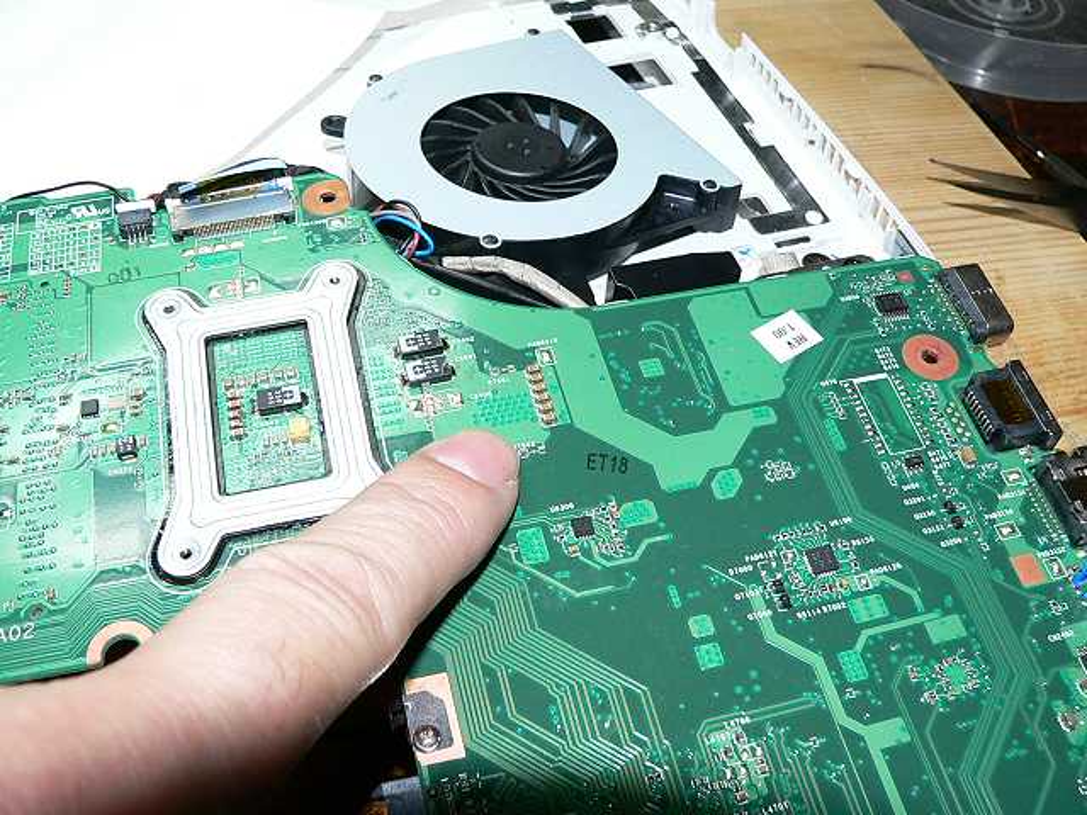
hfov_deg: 51.4
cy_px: 408
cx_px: 544
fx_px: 1130
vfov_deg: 39.7
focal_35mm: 36
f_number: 4
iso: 200
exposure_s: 1/125
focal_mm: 6
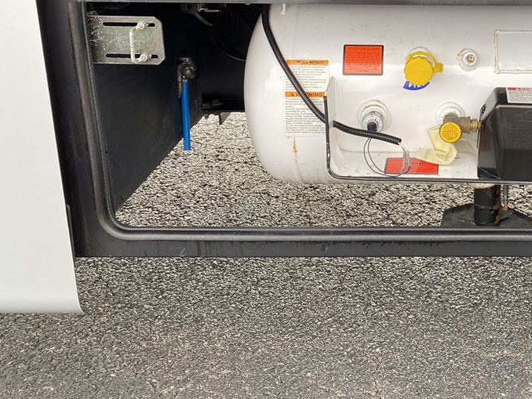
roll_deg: -1.9
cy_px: 75
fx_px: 707
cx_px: 443
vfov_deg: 30.7
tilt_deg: -17.1
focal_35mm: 46
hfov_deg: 39.2
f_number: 1.8
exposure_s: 1/122
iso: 50
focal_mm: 4.25
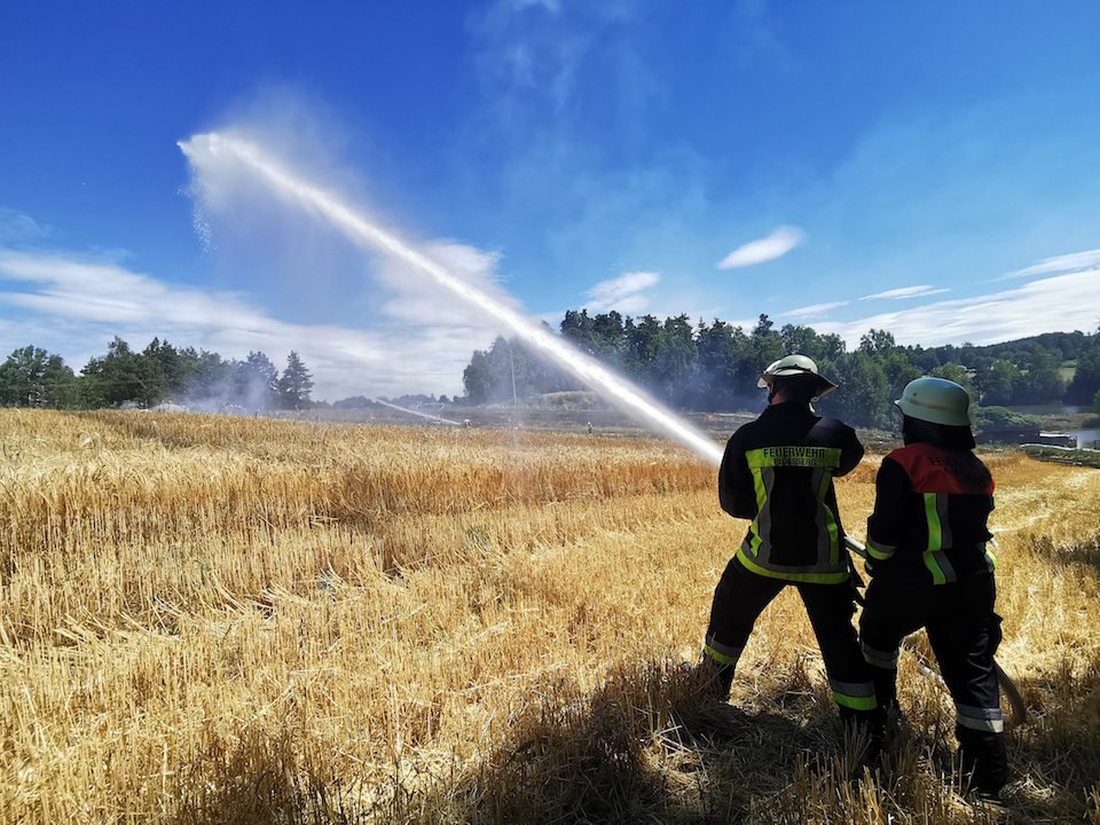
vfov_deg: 74.7
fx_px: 540
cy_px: 412
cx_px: 550
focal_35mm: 17
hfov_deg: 91.0
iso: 50
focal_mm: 2.26
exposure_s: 1/822
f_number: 2.2
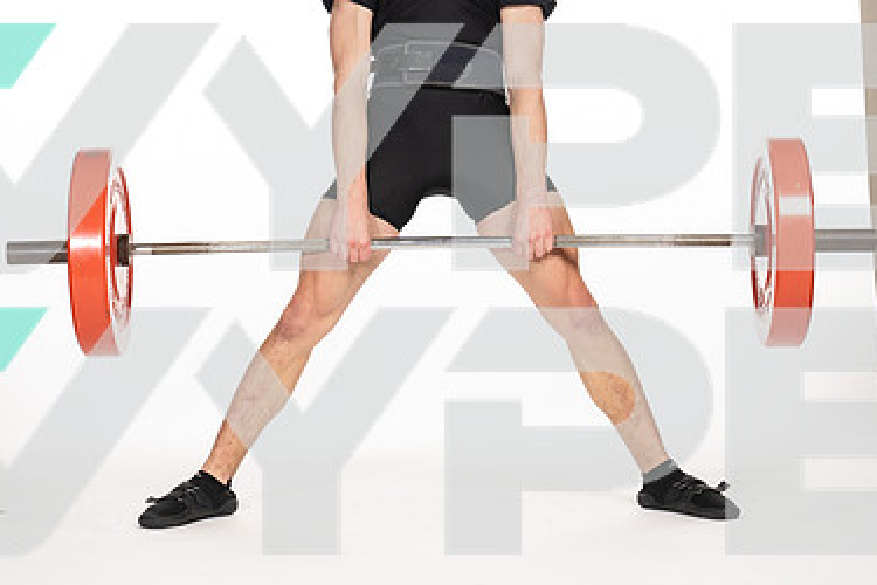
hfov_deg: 21.2
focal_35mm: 96
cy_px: 149
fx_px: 2338
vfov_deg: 14.2
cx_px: 407
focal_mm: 62
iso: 250
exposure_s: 1/250
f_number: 5.6
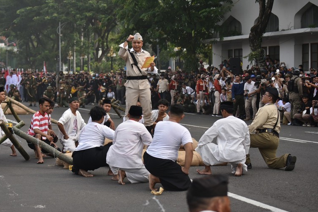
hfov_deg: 21.4
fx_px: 839
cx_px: 144
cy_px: 105
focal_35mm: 95
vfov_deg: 14.4
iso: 800
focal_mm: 80
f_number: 4.5
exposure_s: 1/4000
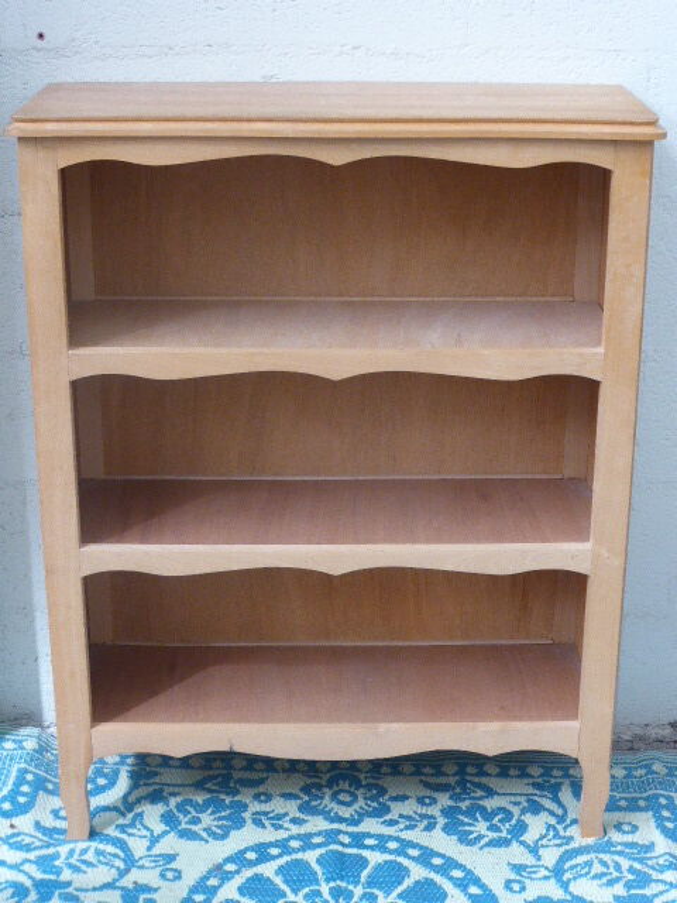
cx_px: 338
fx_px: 1695
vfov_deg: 29.8
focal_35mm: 65
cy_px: 452
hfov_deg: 22.6
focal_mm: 11
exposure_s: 1/40
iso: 400
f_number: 4.8
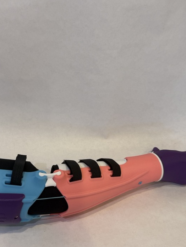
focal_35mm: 44
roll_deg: -3.4
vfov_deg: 42.9
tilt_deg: -34.0
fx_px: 315
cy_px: 115
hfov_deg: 32.7
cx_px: 66
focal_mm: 6.76
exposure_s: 1/60
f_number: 1.78
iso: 125
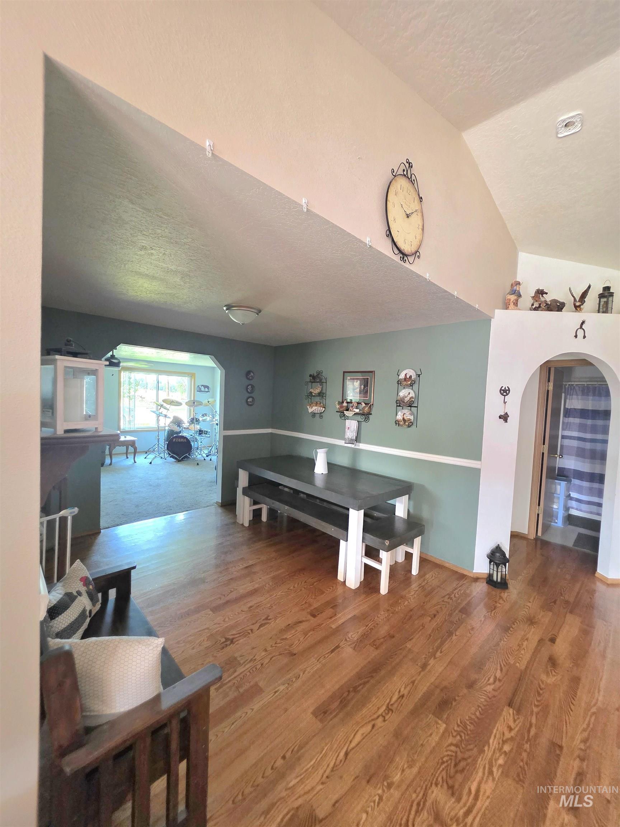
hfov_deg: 89.9
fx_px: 310
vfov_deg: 106.2
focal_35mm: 13
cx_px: 310
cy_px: 414
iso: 500
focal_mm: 2.2
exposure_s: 1/60.2
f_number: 1.9
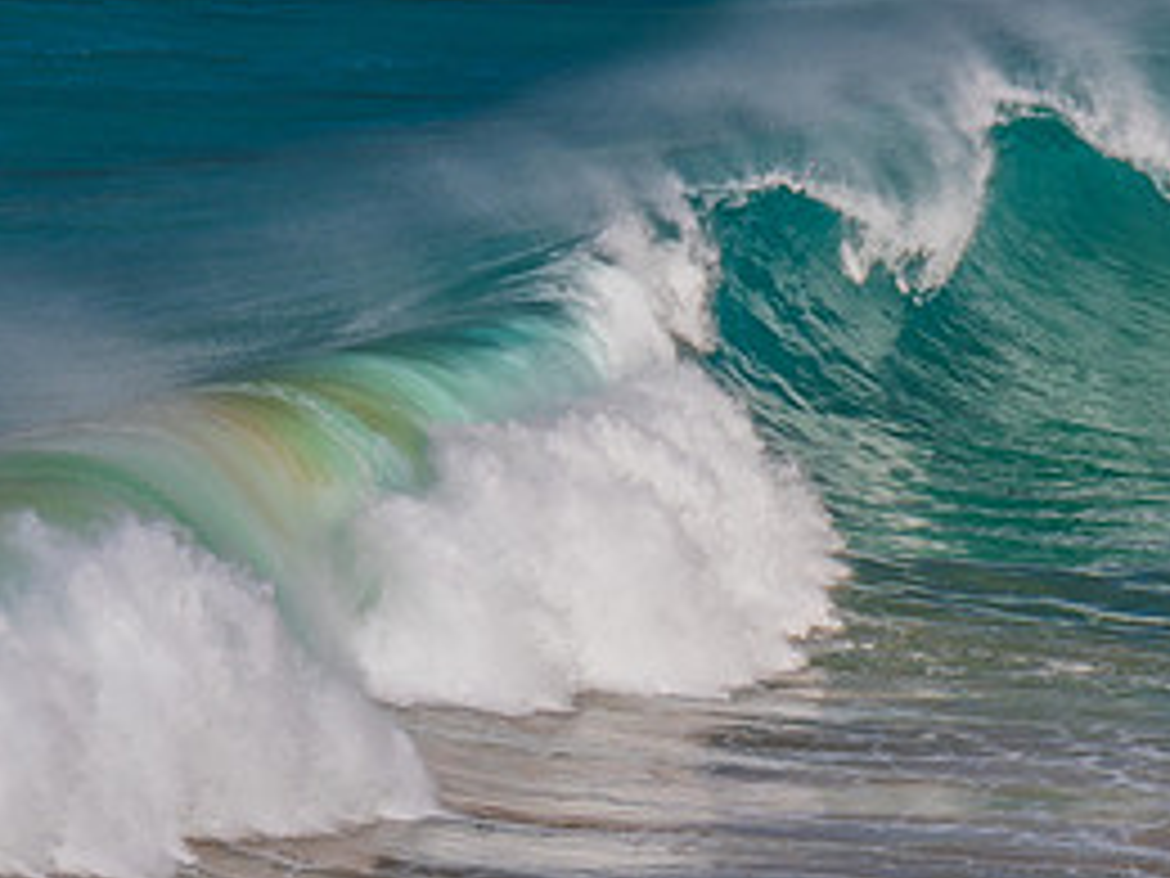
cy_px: 597
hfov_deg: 1.5
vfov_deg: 1.2
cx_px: 400
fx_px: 43534
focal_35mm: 1288
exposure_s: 1/400
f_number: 8
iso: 100
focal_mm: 600
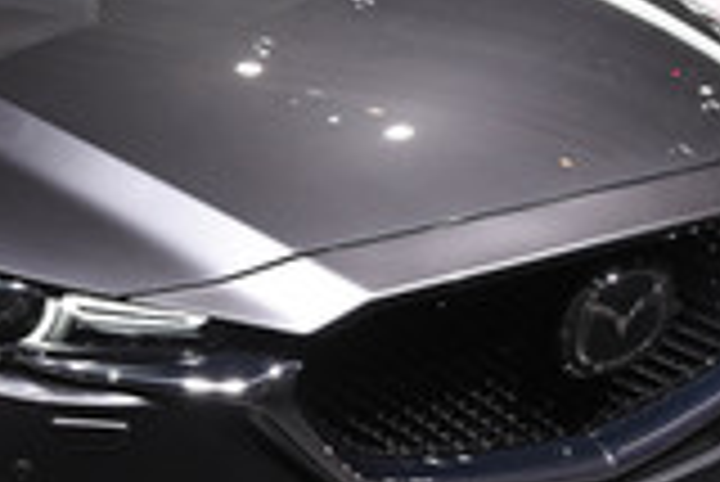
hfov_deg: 24.0
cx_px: 200
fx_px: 1681
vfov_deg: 16.3
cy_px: 194
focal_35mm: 84
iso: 2000
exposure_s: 1/250
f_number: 7.1
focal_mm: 30
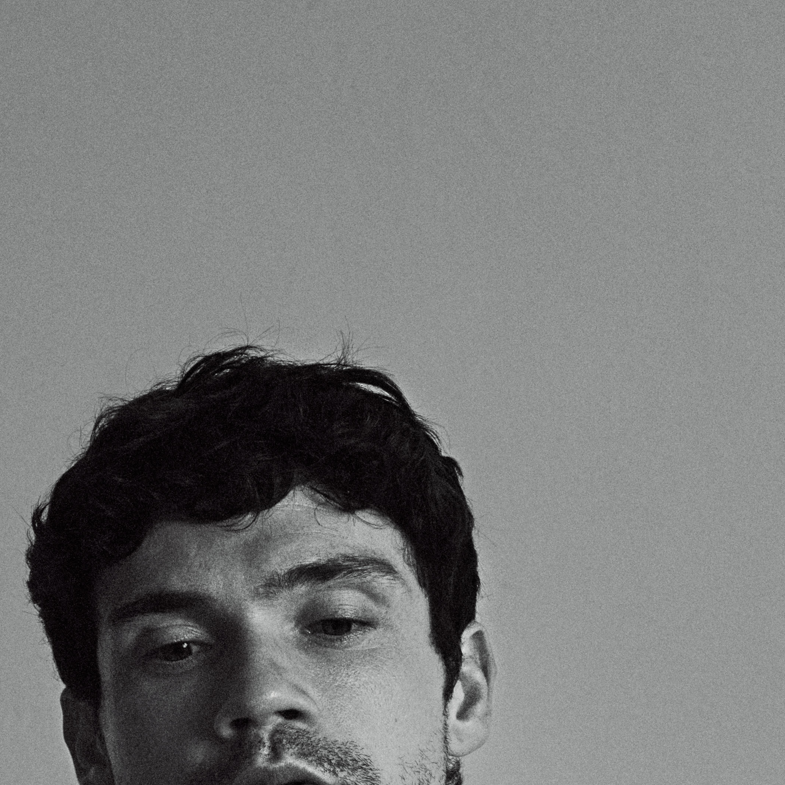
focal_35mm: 245
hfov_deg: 7.1
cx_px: 525
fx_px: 6286
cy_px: 1504
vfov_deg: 6.9
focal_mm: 66
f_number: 5.6
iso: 500
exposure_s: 1/200
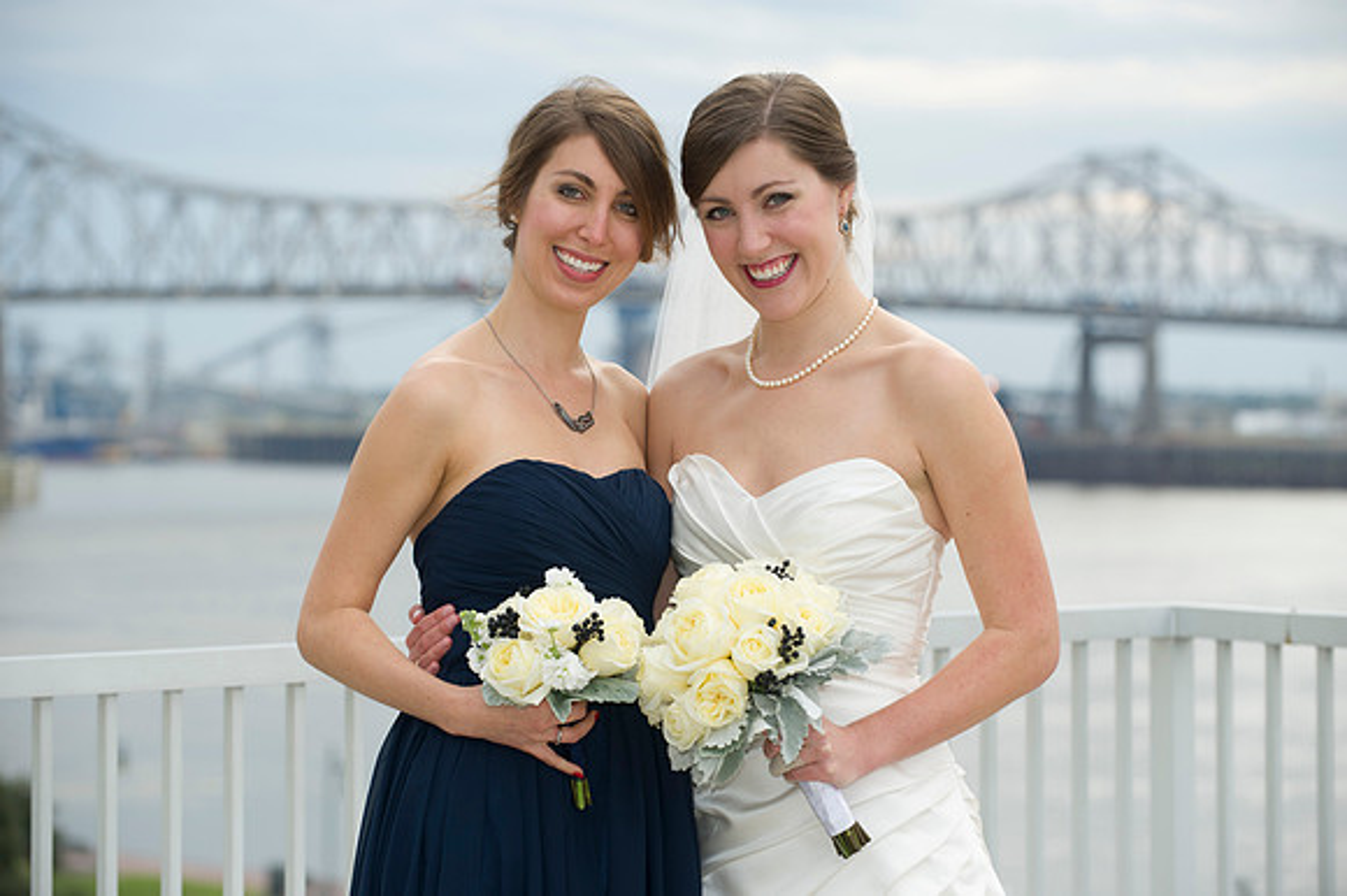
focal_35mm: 125
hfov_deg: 16.4
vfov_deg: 11.0
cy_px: 448
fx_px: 4674
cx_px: 674
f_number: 4.5
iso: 200
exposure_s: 1/200
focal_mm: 125
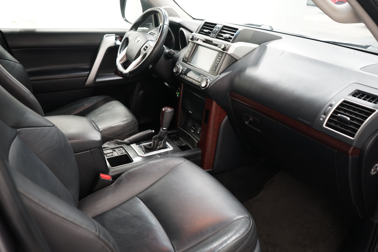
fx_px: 294
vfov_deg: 46.4
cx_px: 189
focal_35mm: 28
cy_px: 126
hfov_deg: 65.5
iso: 800
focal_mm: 28
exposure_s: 1/6
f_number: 4.5
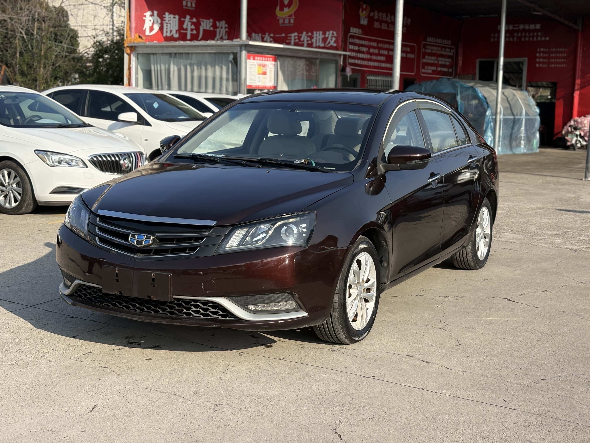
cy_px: 222
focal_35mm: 52
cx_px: 295
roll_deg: -0.9
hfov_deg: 36.8
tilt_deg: -7.4
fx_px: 886
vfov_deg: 28.0
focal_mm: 5.96
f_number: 1.6
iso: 50
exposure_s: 1/2639
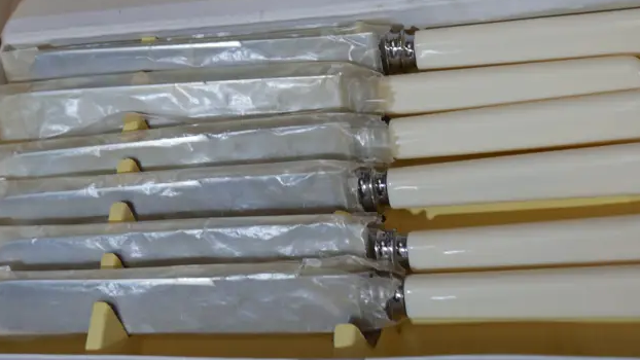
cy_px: 64
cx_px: 360
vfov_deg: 19.5
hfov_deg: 34.3
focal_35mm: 61
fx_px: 1035
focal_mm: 17
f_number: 4
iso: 200
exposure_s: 1/100
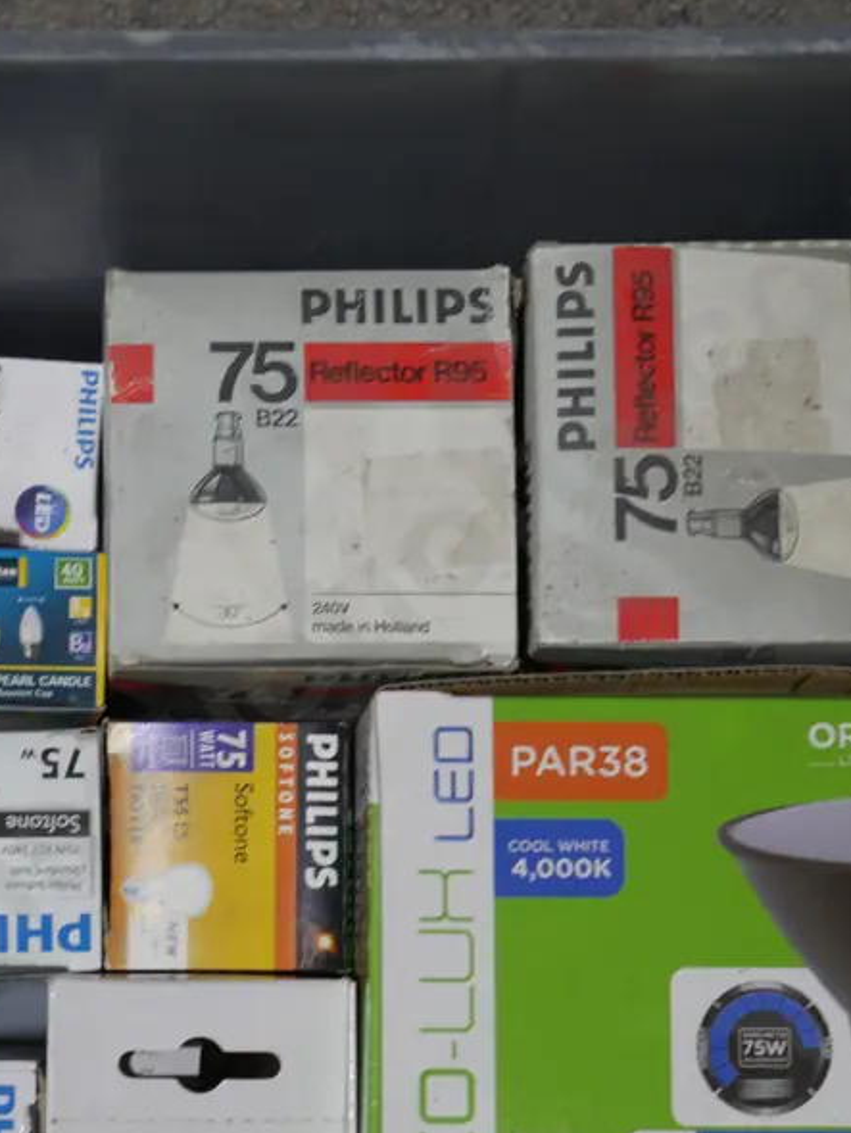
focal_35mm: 125
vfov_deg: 15.7
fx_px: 4094
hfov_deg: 11.8
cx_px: 219
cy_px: 723
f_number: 5.5
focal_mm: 36
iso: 400
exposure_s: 1/80
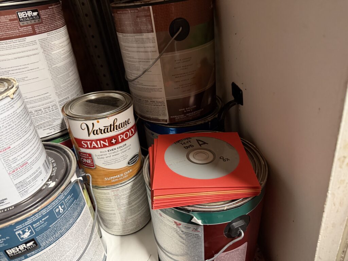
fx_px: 241
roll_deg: +6.8
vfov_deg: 56.8
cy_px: 130
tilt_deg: -30.9
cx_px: 174
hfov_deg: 71.6
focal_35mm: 24
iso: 800
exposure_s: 1/40
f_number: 1.78
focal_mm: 6.76
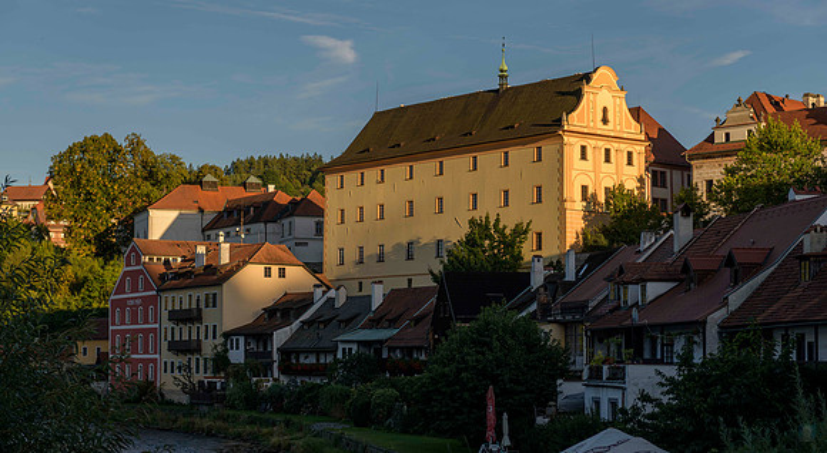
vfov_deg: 16.0
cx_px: 413
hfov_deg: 28.8
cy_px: 274
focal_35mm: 74
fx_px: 1611
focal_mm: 70
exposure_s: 1/640
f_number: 5
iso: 64
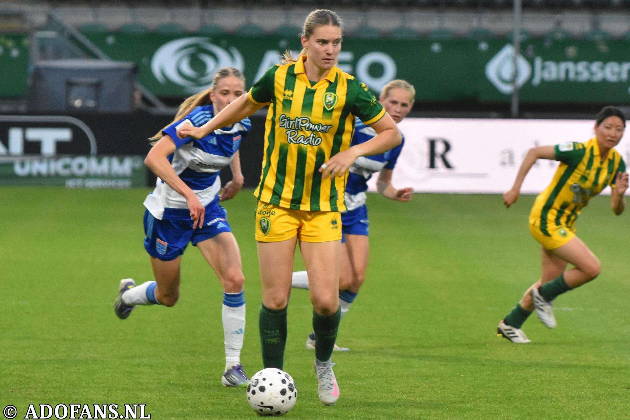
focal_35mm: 270
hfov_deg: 7.6
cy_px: 210
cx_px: 315
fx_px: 4725
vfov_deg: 5.1
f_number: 3.5
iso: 2500
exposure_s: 1/500
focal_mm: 180
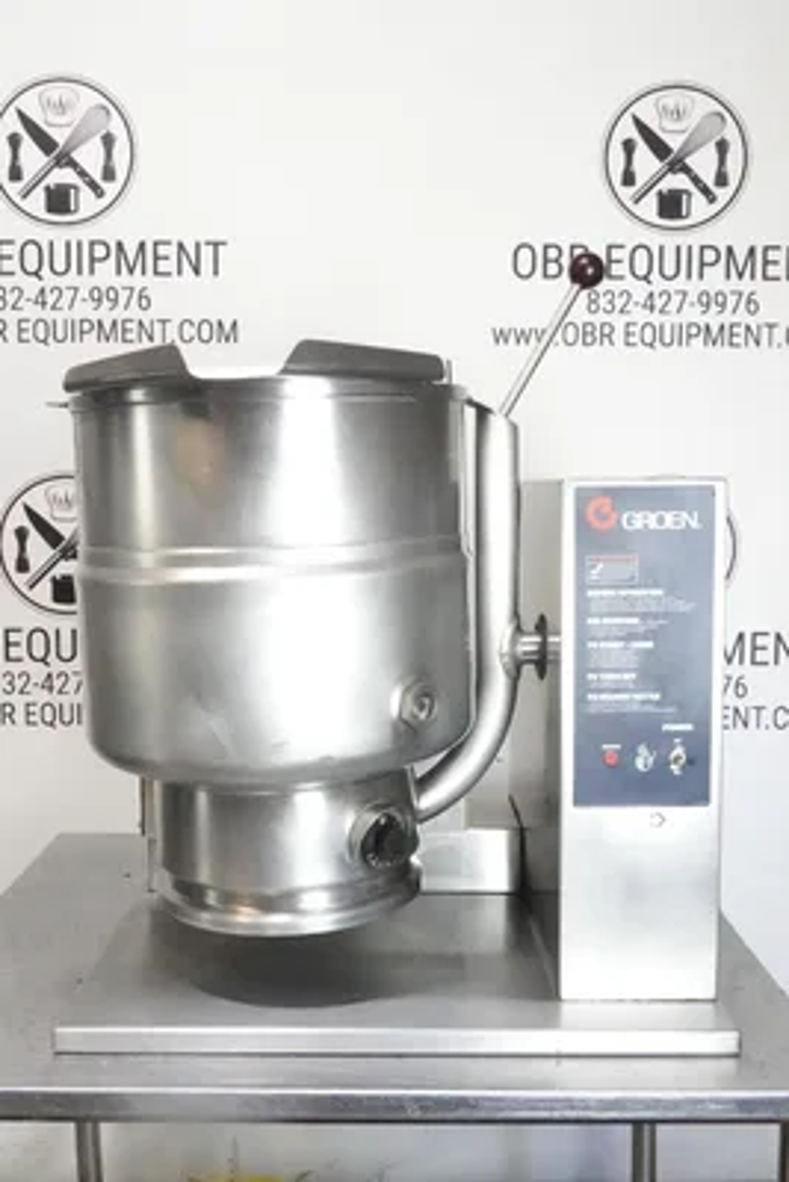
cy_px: 591
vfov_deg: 51.9
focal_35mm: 37
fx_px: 1215
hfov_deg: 36.0
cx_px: 394
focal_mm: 13.56
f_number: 9
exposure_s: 1/40
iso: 5000
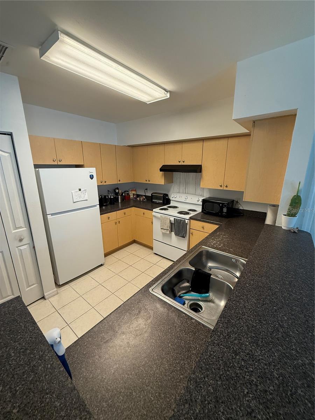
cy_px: 210
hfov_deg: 85.7
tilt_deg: -13.0
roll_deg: +0.1
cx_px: 158
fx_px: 170
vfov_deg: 102.1
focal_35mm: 14
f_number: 2.2
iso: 200
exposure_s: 1/120
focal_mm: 2.22
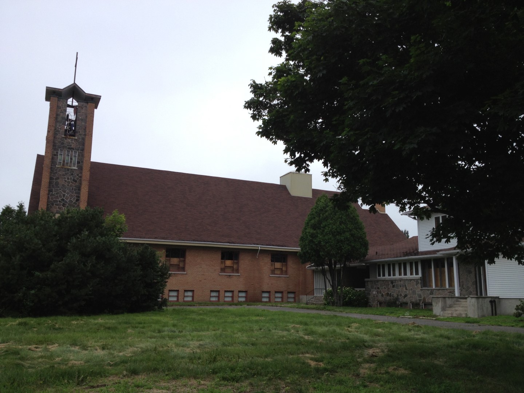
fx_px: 530
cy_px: 196
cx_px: 262
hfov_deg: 52.6
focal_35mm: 35
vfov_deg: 40.7
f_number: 2.4
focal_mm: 4.28
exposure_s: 1/756
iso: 50
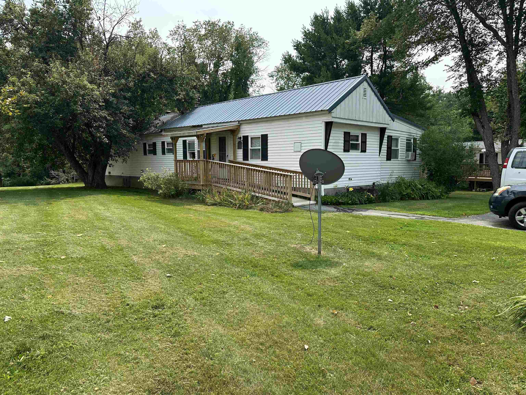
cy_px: 198
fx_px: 365
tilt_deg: -5.9
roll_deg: -0.2
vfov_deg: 56.8
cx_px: 263
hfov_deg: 71.6
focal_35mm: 24
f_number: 1.78
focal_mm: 6.86
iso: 80
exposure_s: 1/2525
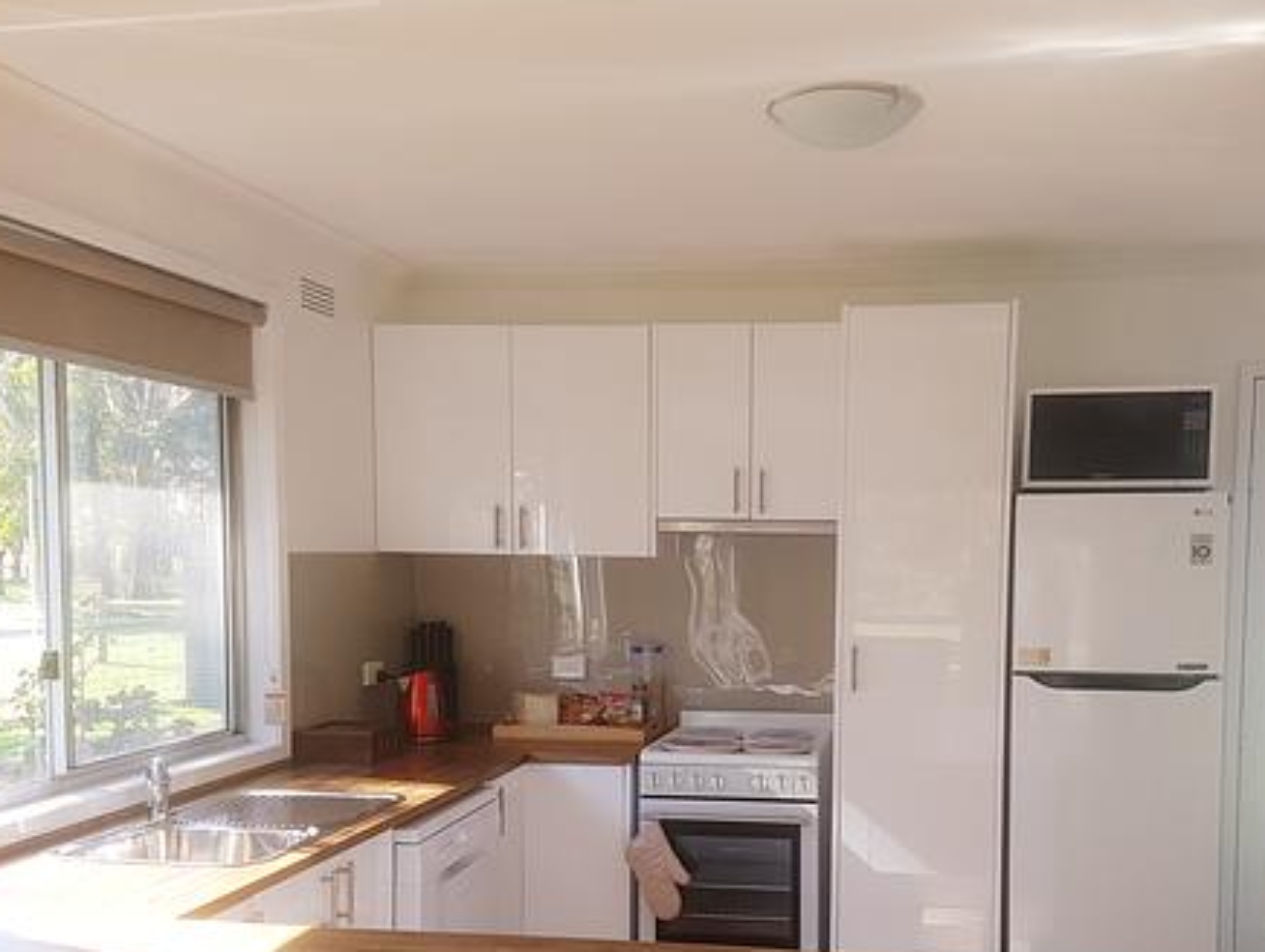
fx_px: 1354
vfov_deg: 38.3
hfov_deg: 49.7
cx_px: 769
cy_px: 643
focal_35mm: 37
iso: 50
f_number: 1.7
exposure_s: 1/130
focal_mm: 4.2
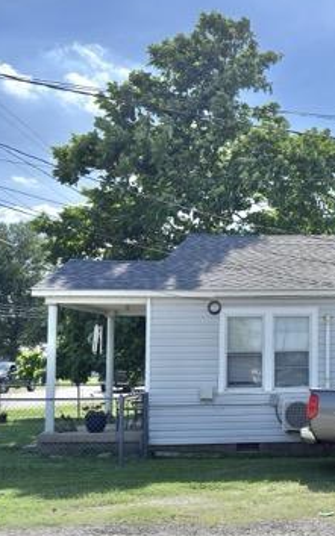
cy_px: 323
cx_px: 394
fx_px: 673
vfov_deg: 43.3
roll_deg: +0.7
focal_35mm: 46
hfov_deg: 25.3
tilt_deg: +3.9
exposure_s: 1/3401
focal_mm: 6.76
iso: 100
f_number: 1.78
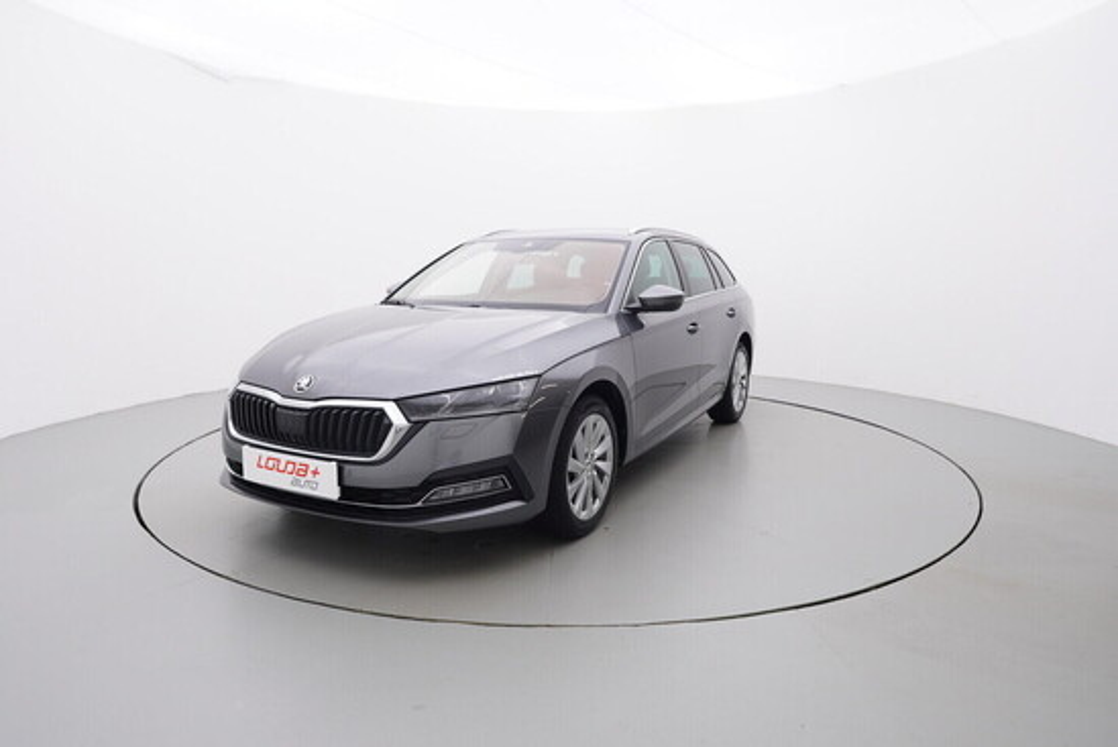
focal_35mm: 22
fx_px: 699
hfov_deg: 77.3
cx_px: 559
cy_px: 374
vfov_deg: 56.2
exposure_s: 1/80
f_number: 5
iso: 200
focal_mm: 15
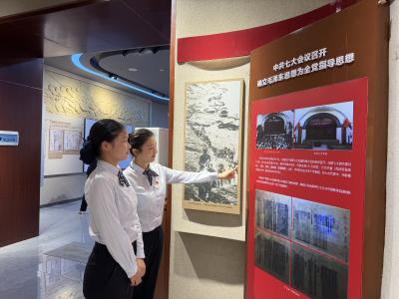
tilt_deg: -0.8
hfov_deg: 71.6
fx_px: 277
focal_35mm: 24
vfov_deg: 56.8
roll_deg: -1.1
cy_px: 150
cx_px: 200
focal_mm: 6.76
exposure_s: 1/100
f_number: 1.78
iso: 100
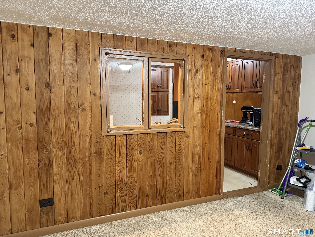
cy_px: 118
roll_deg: -0.5
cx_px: 158
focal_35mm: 24
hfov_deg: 71.6
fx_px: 218
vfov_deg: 56.8
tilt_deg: -4.6
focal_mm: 6.76
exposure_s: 1/60
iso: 640
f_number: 1.78
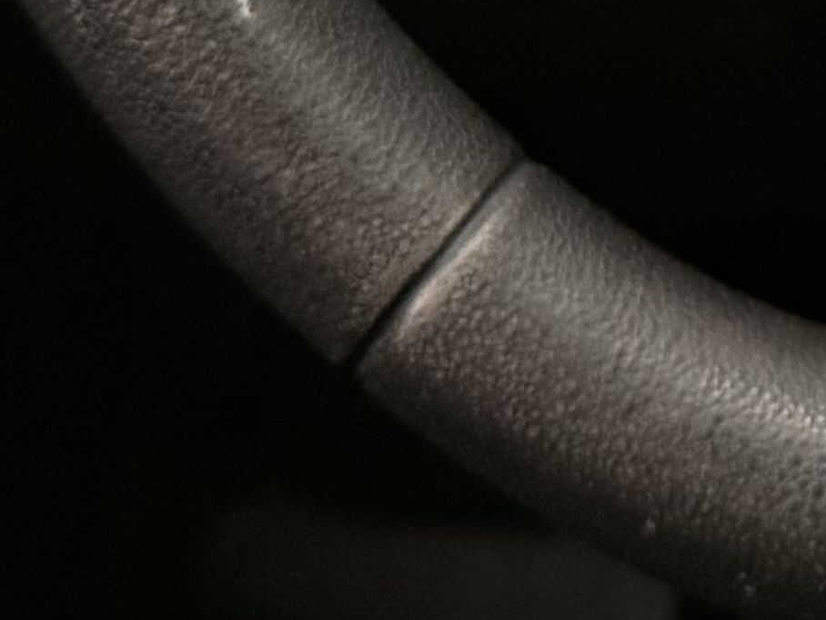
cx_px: 1346
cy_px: -946
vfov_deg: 8.8
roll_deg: -0.7
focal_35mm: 151
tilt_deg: -23.9
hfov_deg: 12.3
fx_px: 3603
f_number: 1.78
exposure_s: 1/50
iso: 250
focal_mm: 6.76
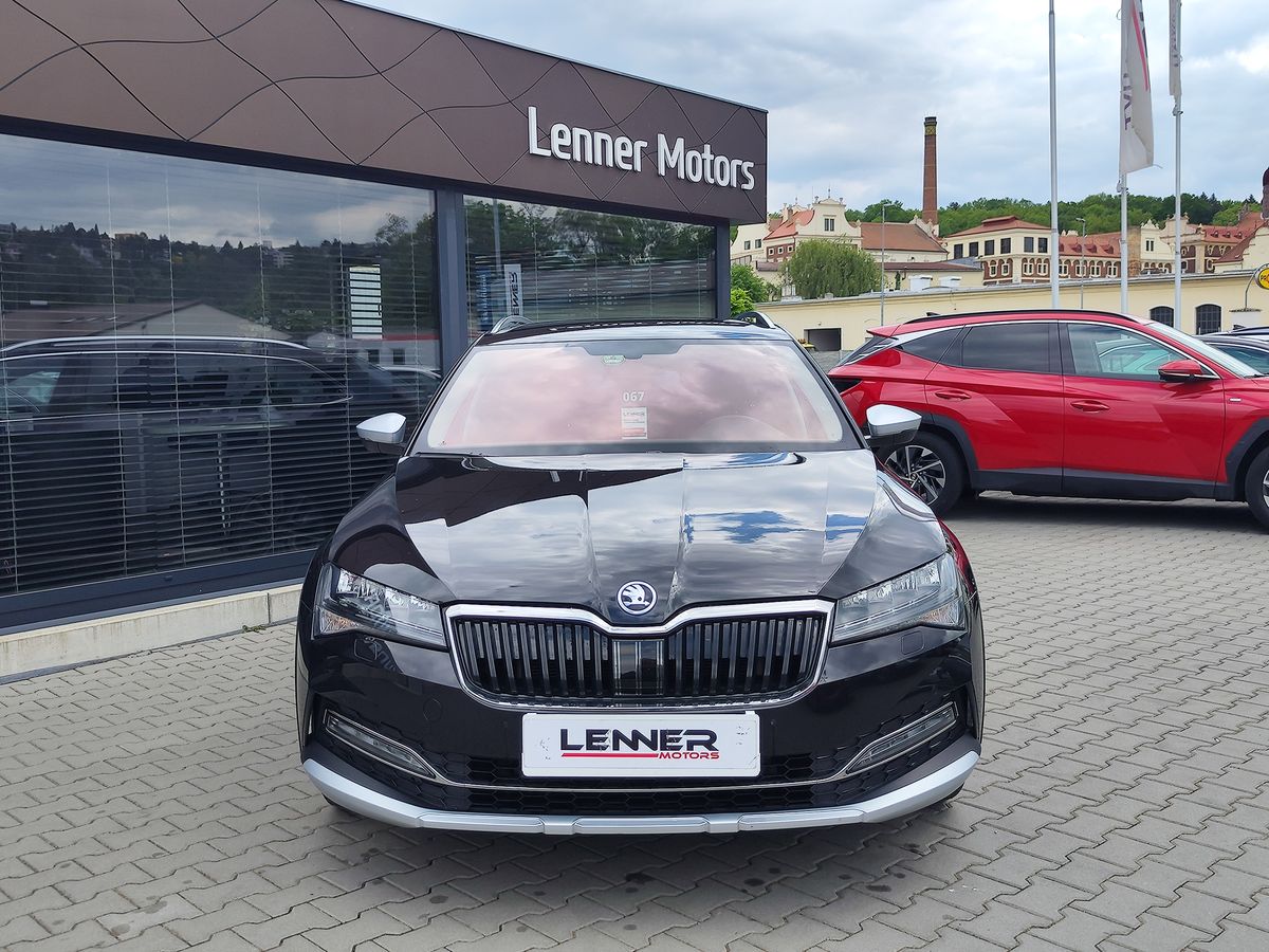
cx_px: 634
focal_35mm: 23
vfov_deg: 58.9
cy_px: 476
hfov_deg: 73.9
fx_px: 843
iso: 50
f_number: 1.69
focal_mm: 7.01
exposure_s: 1/689
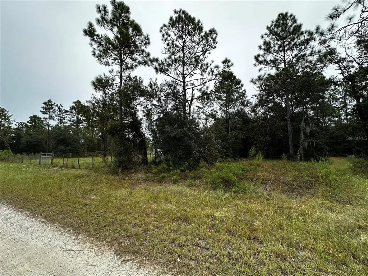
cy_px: 138
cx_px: 184
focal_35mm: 14
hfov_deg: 102.1
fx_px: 149
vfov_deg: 85.7
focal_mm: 2.22
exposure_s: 1/643
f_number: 2.2
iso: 40
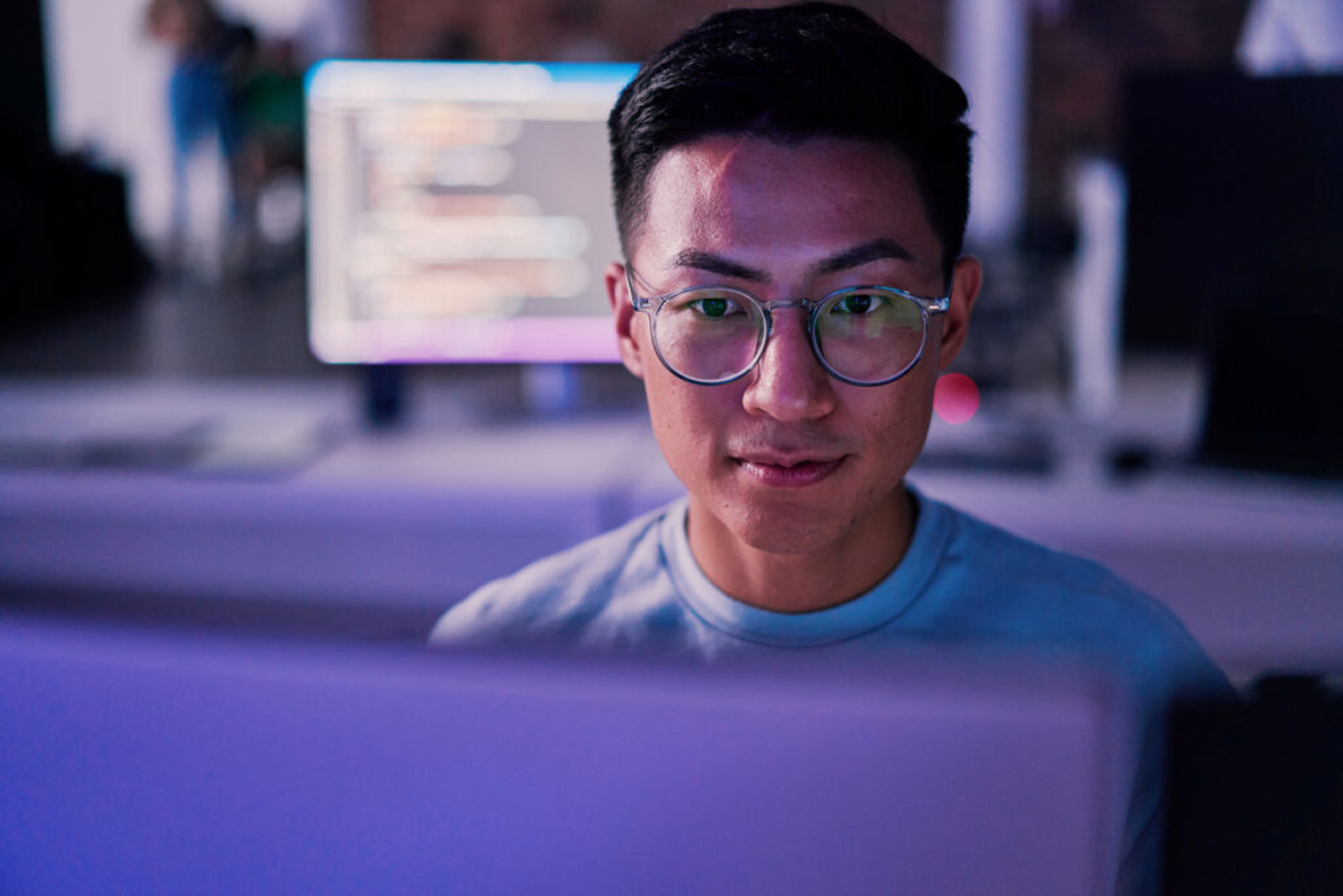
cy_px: 448
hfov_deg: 36.2
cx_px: 672
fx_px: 2052
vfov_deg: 24.6
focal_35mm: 55
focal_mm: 55
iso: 800
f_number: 1.8
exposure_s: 1/40
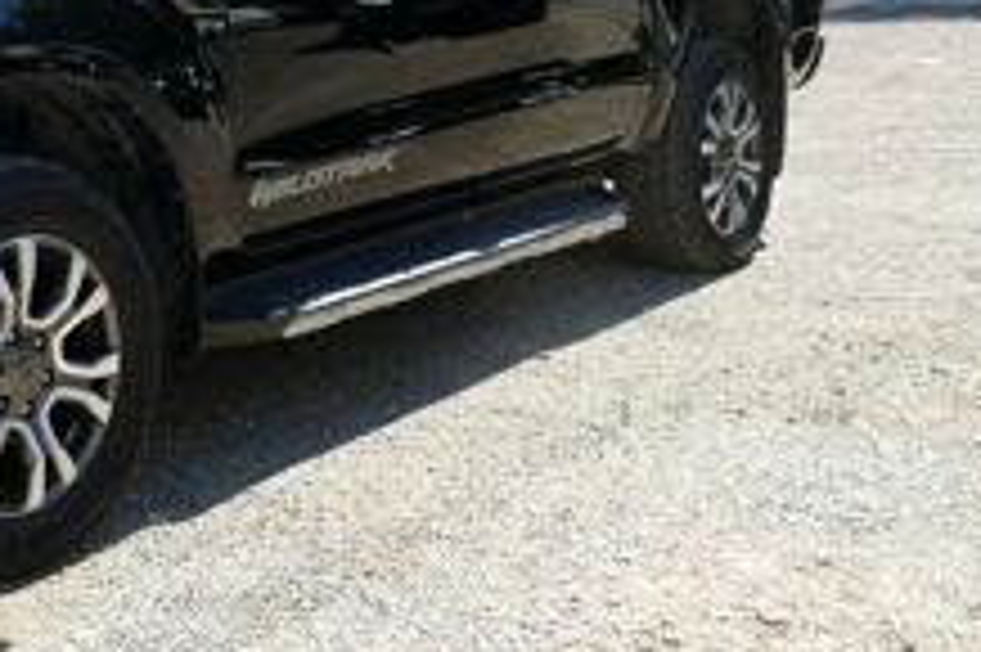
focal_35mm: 55
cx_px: -4
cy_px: 27
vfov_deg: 23.7
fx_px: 1498
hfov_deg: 33.2
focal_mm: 9.12
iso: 125
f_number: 2.8
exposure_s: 1/1000
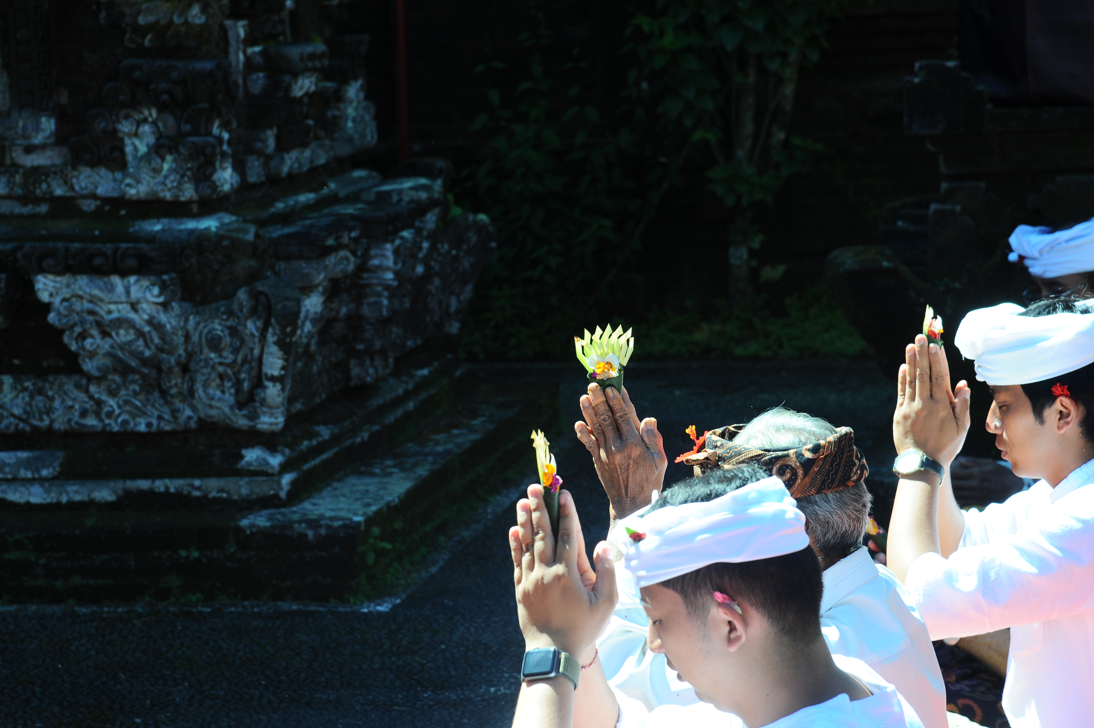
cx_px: 547
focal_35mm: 120
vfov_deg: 11.4
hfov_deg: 17.1
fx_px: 3644
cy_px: 364
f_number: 8
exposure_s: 1/125
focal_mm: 120
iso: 320
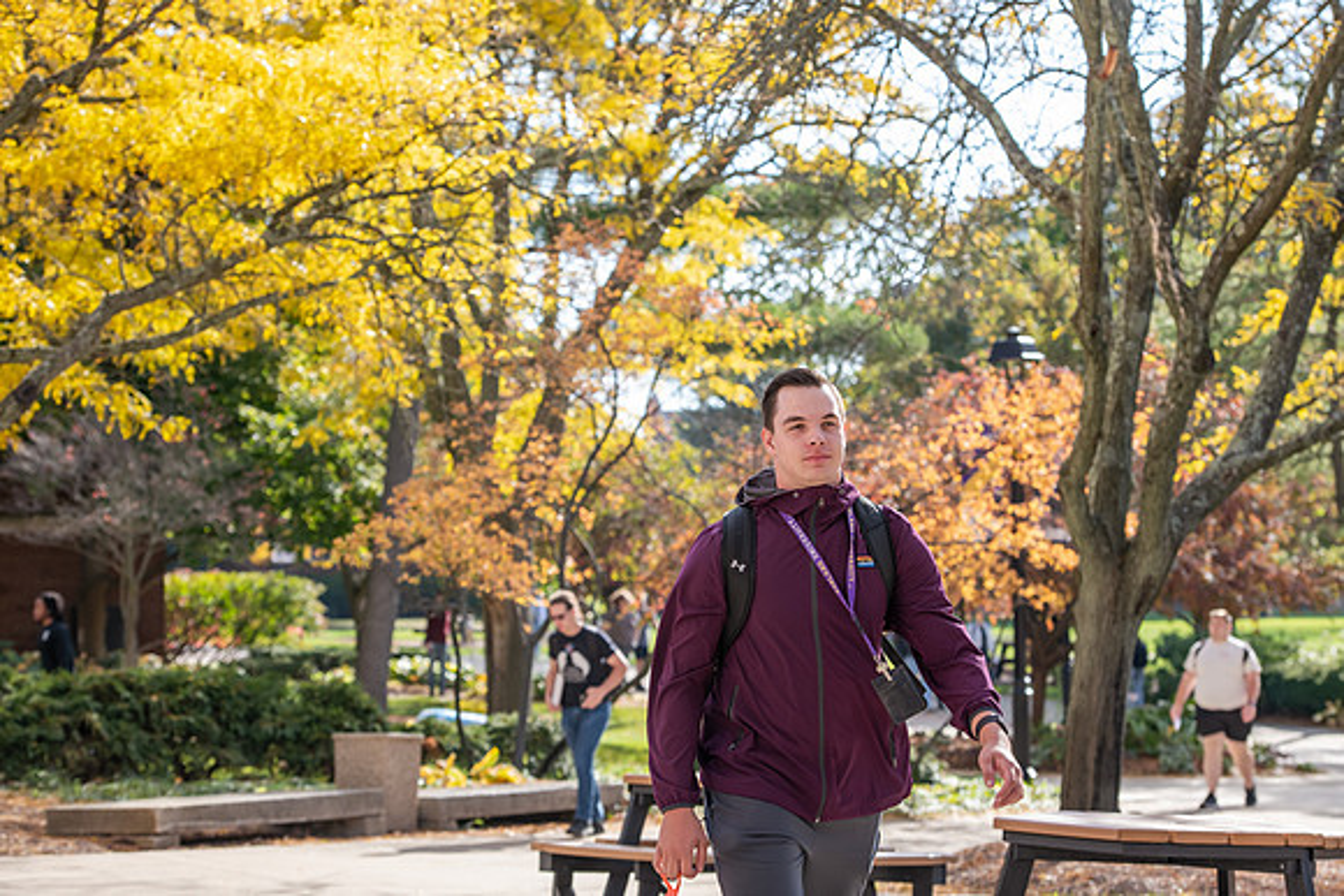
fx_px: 3547
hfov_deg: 21.5
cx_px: 672
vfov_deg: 14.4
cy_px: 448
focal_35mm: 95
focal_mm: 95
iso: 250
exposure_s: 1/320
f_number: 5.6
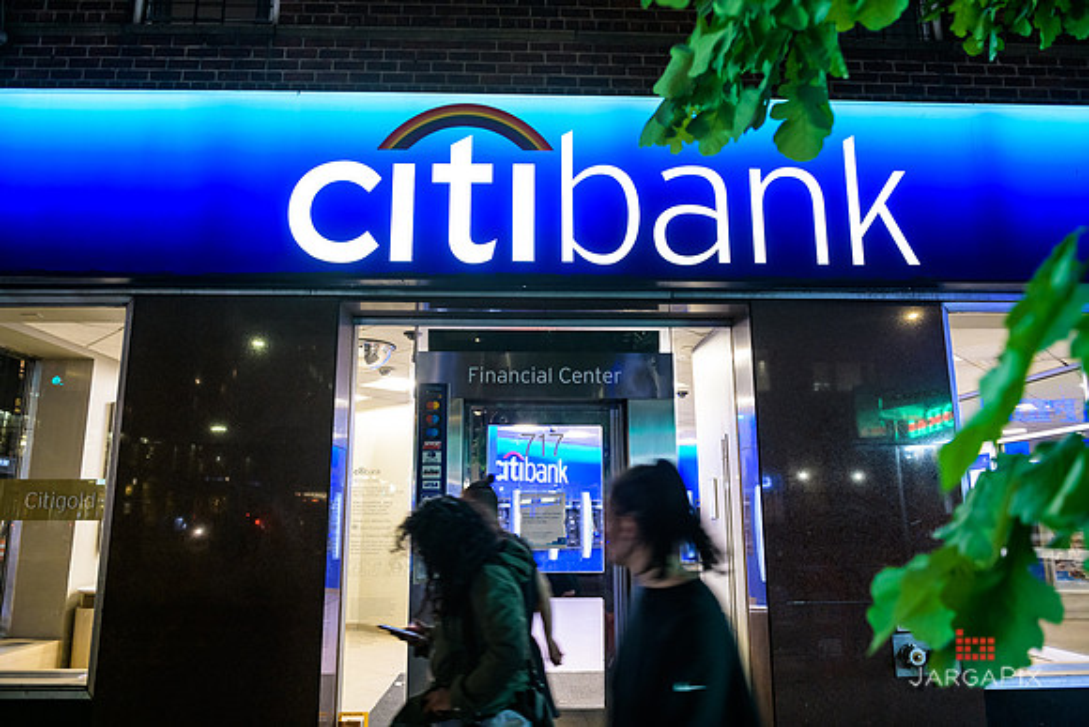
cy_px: 364
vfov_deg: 53.2
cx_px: 544
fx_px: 726
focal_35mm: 24
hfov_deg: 73.7
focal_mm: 24
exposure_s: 1/50
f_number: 3.2
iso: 1600
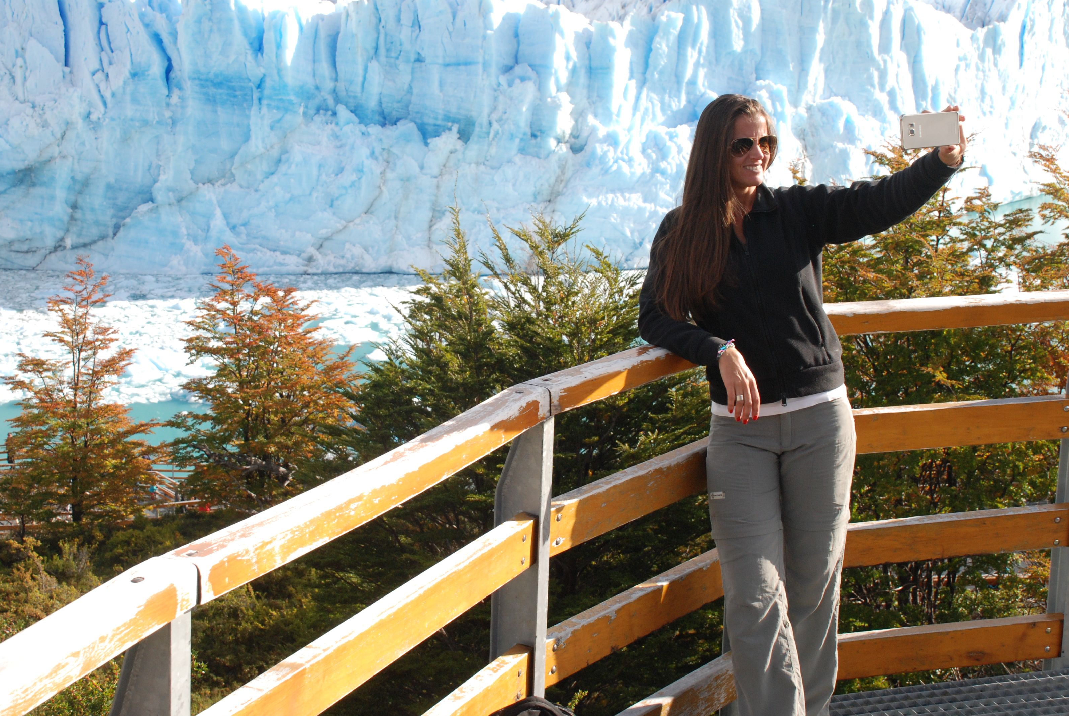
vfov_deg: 21.4
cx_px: 506
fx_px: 1891
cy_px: 287
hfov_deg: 31.6
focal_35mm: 64
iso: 400
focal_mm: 35
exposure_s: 1/320
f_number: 9
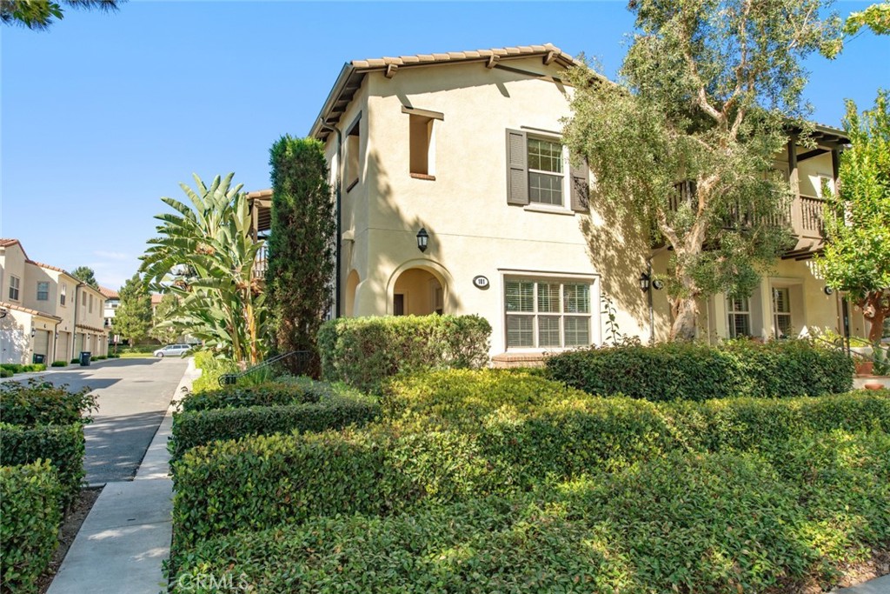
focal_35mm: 22
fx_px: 544
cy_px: 297
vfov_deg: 57.2
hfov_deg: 78.6
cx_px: 445
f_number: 8
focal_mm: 22
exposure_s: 1/250
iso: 200
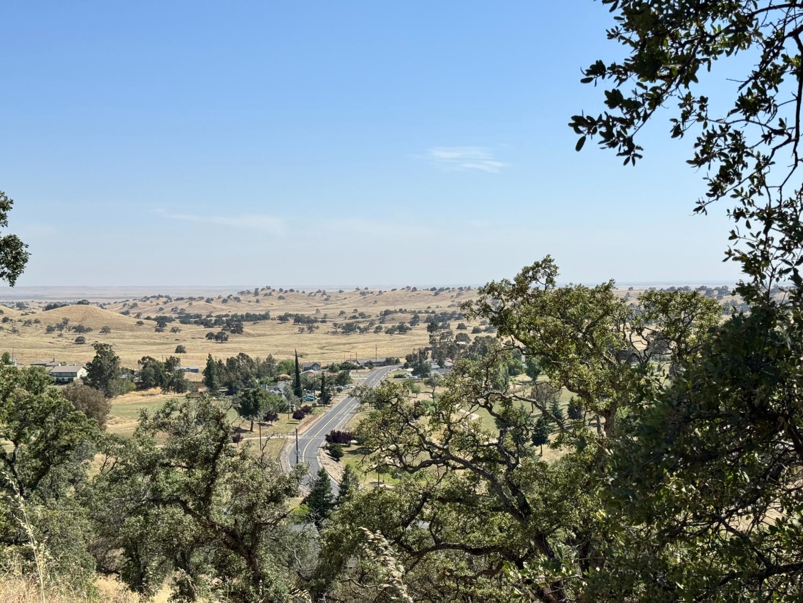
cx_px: 402
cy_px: 302
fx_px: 1113
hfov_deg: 39.7
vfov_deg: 30.3
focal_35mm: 48
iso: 64
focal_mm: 6.76
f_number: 1.78
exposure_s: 1/7092
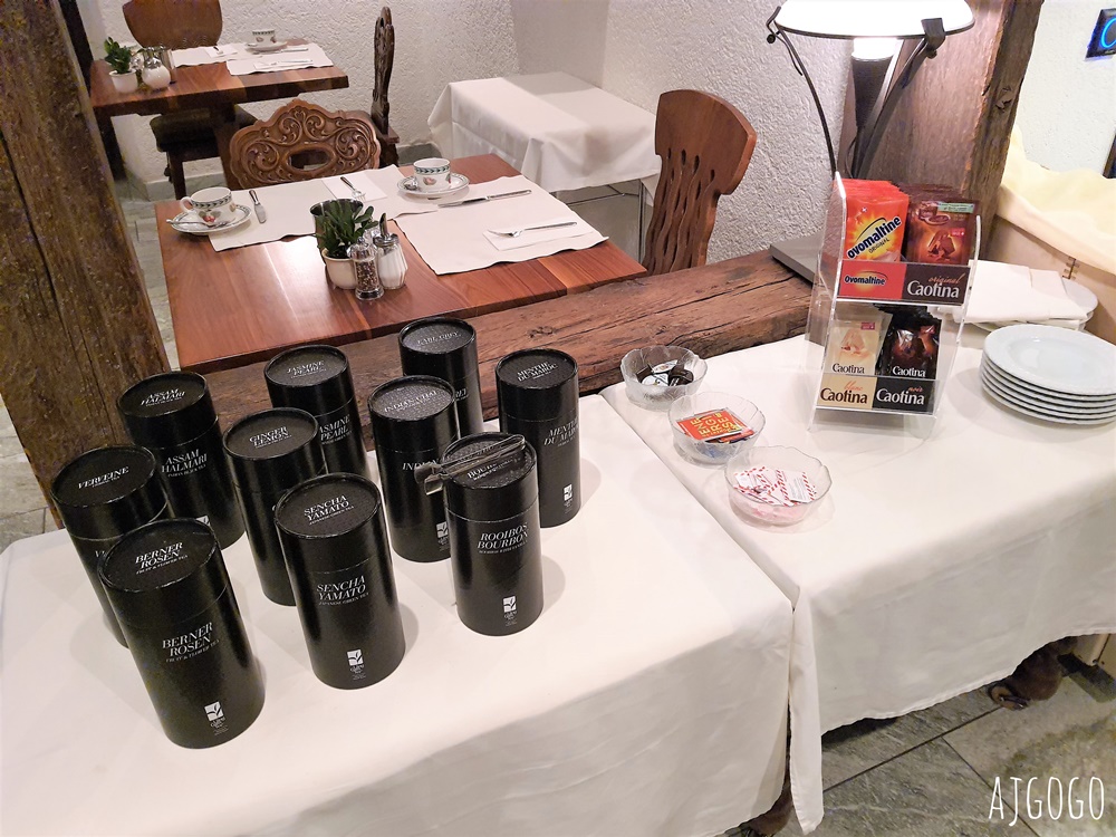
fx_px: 838
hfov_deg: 67.3
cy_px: 418
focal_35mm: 26
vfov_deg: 53.1
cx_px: 558
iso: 640
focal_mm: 4.32
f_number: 1.7
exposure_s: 1/50
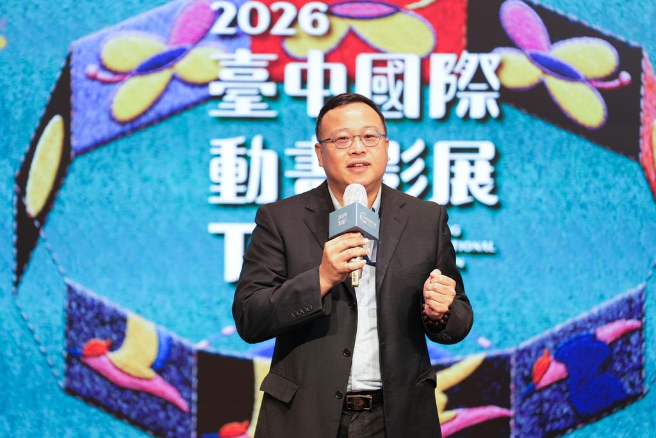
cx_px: 328
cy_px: 219
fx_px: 2843
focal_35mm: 156
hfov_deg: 13.2
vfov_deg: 8.8
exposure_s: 1/400
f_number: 2.8
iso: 1600
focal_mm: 156
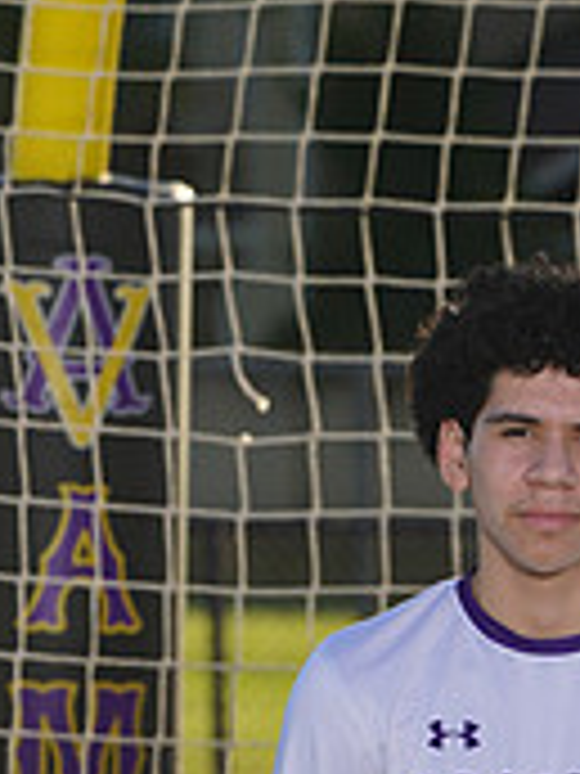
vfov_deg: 2.7
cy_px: 1166
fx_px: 16219
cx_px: 479
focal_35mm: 726
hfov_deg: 2.0
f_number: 9
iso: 100
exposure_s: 1/200
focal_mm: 224
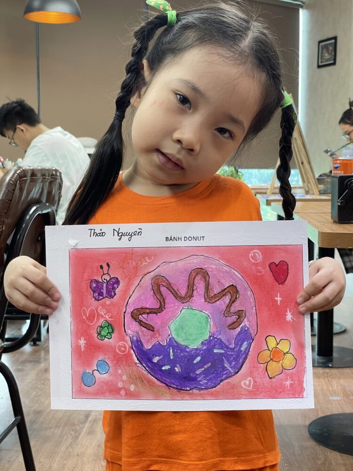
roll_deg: -0.4
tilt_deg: -4.3
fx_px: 707
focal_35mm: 52
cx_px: 176
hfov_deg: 28.0
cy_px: 236
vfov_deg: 36.8
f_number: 2
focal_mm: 6
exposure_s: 1/100
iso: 125
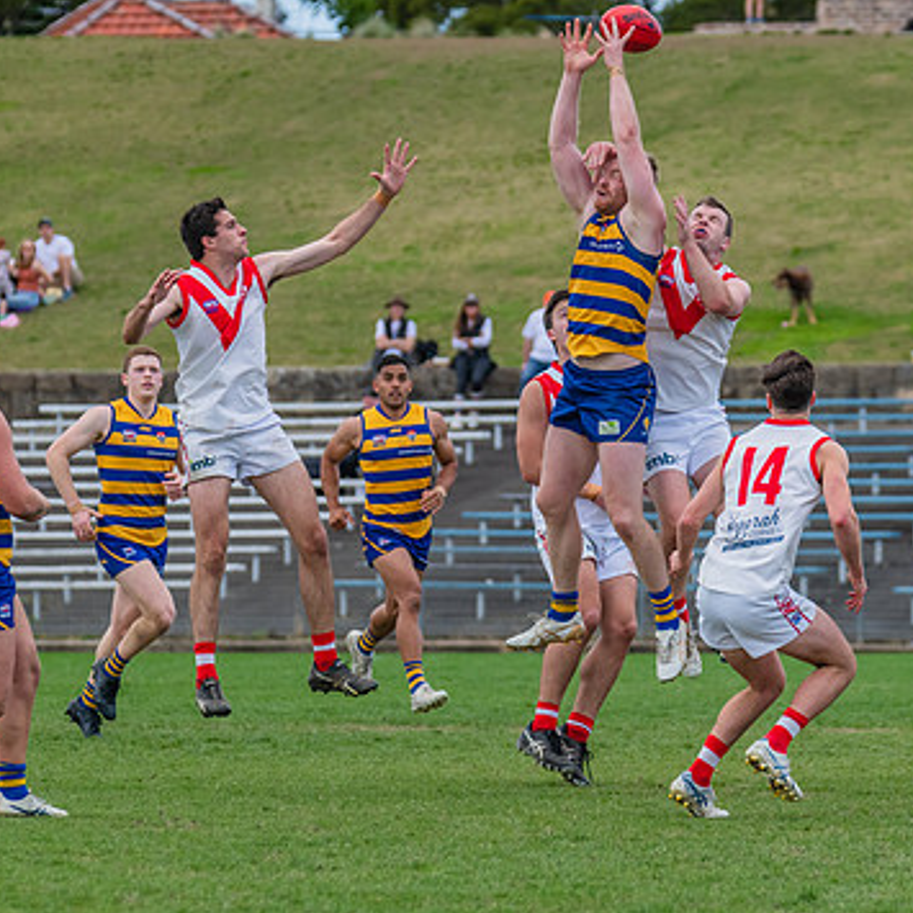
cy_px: 406
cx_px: 566
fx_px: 11697
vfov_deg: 4.5
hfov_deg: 4.5
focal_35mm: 392
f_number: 5.6
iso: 800
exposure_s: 1/1600
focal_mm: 250
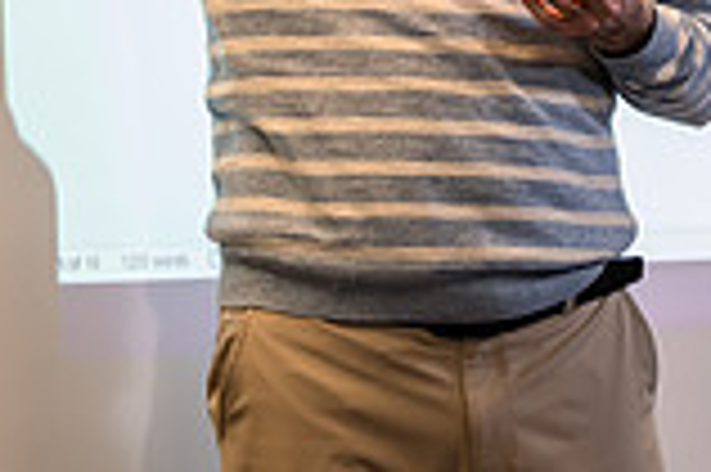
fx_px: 3630
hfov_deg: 11.1
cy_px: -119
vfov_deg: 7.4
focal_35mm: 184
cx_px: 130
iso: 800
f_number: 2.8
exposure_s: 1/160
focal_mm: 50
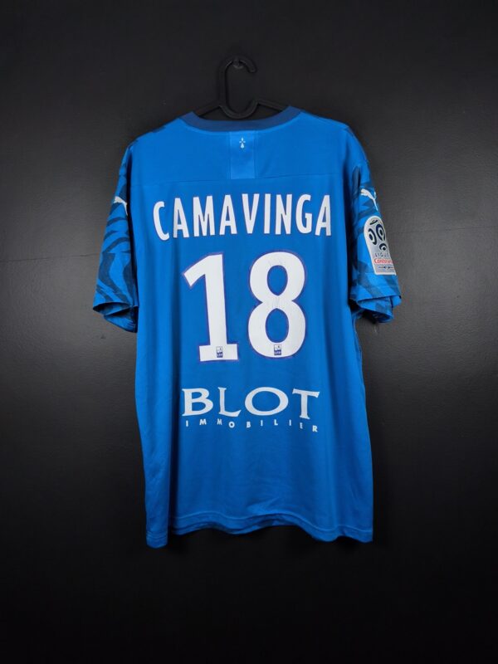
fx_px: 441
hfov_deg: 58.9
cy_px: 332
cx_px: 249
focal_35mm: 23
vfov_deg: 73.9
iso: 400
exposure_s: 1/200
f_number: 1.6
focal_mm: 6.57
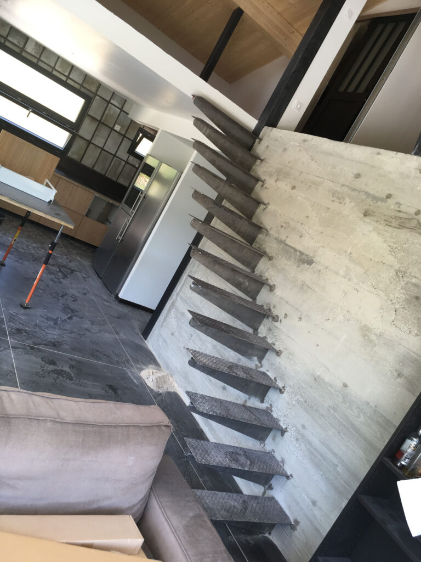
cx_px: 210
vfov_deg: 61.7
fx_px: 470
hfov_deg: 48.2
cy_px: 281
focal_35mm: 29
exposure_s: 1/50
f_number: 2.2
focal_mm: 4.15
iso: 25
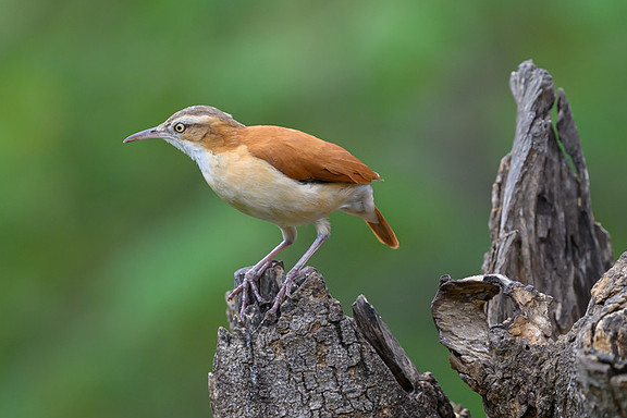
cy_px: 215
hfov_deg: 2.7
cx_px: 205
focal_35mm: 751
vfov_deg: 1.8
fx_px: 13079
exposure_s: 1/2500
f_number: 4
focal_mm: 400
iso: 800
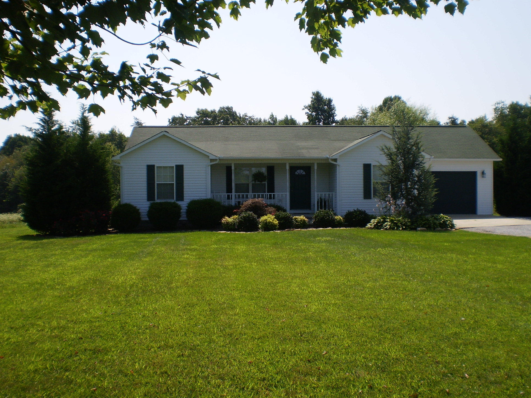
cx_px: 277
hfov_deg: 49.0
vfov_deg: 37.7
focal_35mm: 38
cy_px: 210
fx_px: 583
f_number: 4.6
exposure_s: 1/640
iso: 64
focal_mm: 6.3
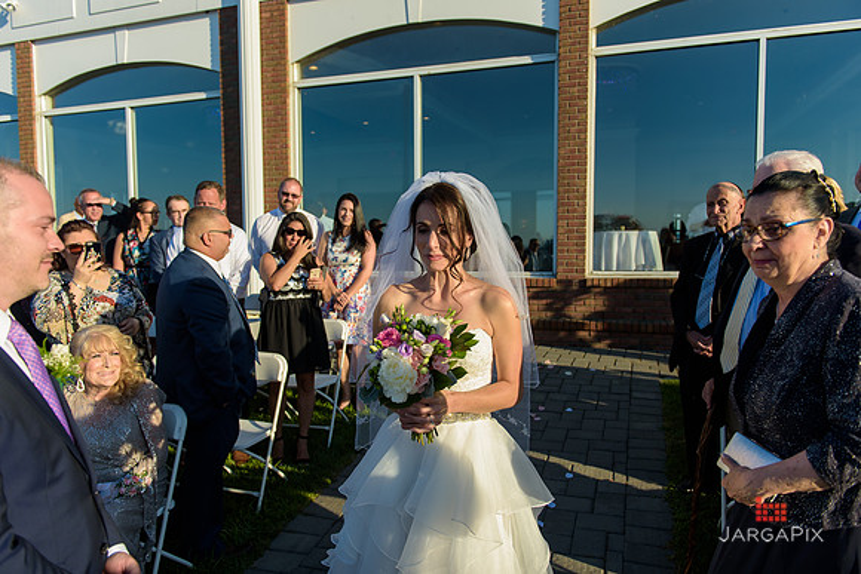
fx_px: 622
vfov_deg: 49.6
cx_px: 430
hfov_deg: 69.4
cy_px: 287
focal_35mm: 26
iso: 200
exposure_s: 1/1600
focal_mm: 26
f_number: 3.2
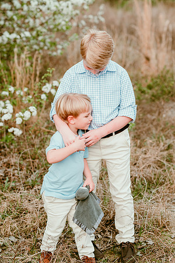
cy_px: 132
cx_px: 88
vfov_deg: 23.9
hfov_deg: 16.1
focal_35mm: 85
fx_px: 620
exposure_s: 1/160
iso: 100
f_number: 3.2
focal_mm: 85
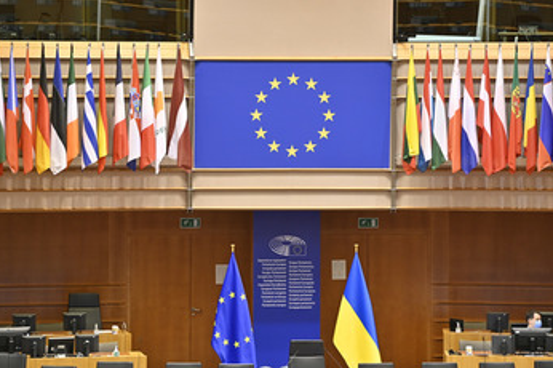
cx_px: 288
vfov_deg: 7.8
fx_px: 2701
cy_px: 189
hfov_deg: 11.7
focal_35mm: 176
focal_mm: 135
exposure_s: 1/160
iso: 800
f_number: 2.8
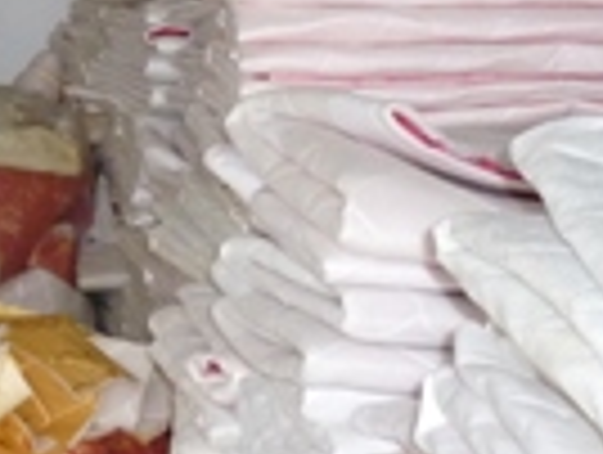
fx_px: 2286
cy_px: 180
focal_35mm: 131
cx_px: -272
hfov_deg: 14.2
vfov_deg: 11.3
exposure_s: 1/30
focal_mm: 5.5
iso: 250
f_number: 2.8
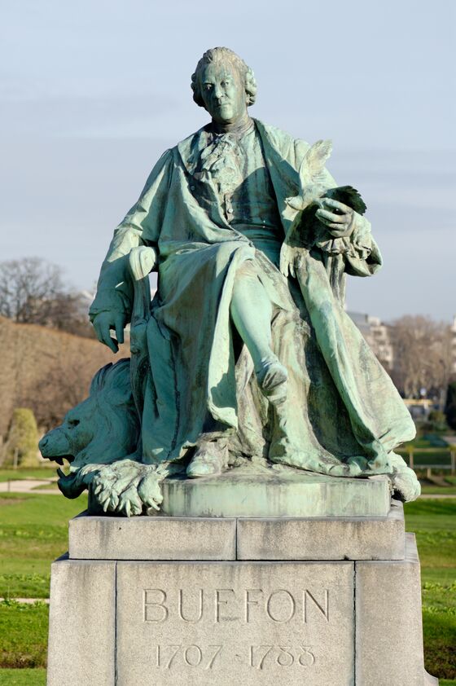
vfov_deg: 13.1
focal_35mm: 158
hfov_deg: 8.7
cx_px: 228
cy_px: 343
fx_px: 2997
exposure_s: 1/500
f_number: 4.5
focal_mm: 105
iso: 100
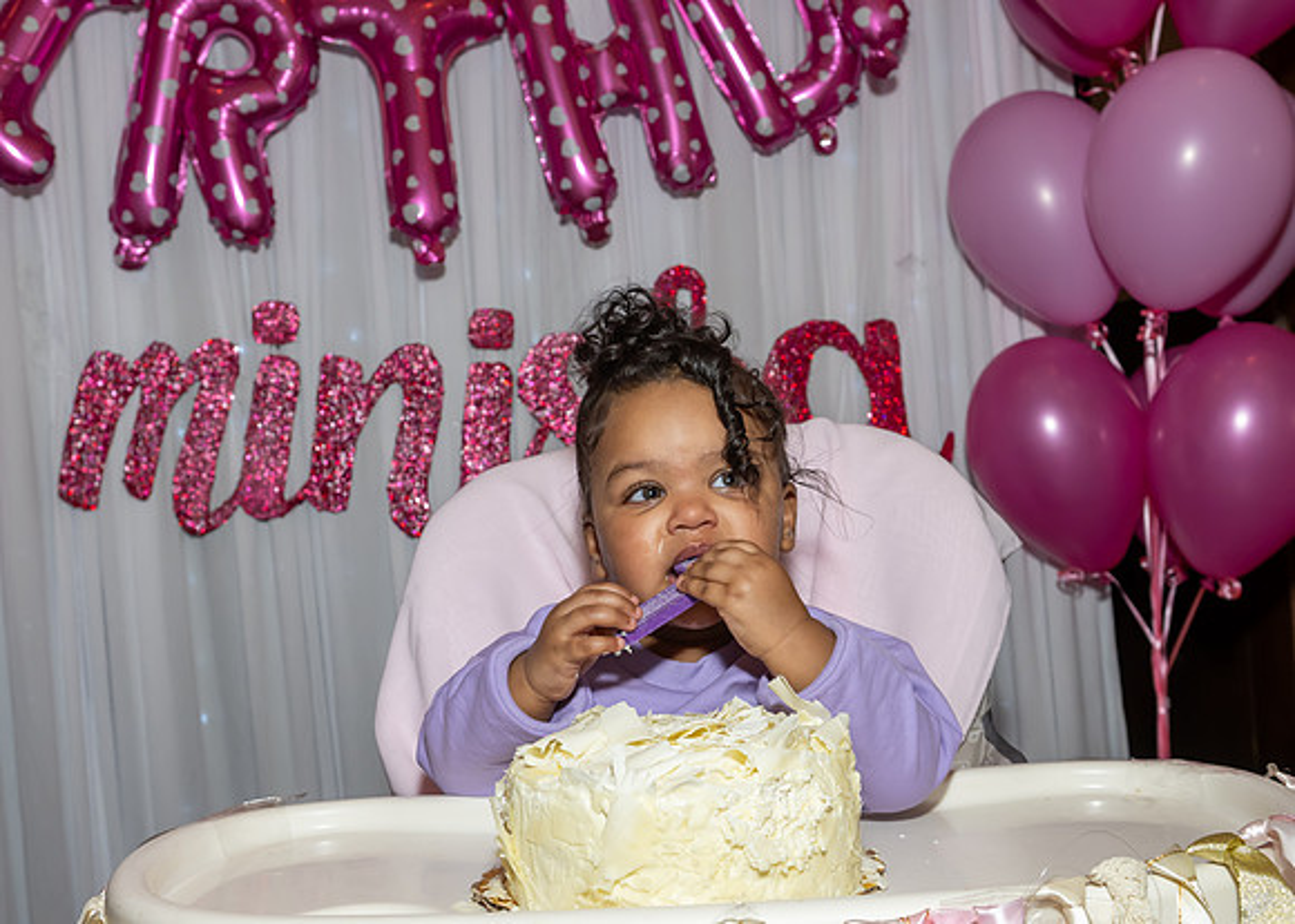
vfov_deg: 31.9
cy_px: 462
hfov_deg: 43.6
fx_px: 1619
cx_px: 672
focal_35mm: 44
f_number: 7.1
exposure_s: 1/250
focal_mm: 28
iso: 640
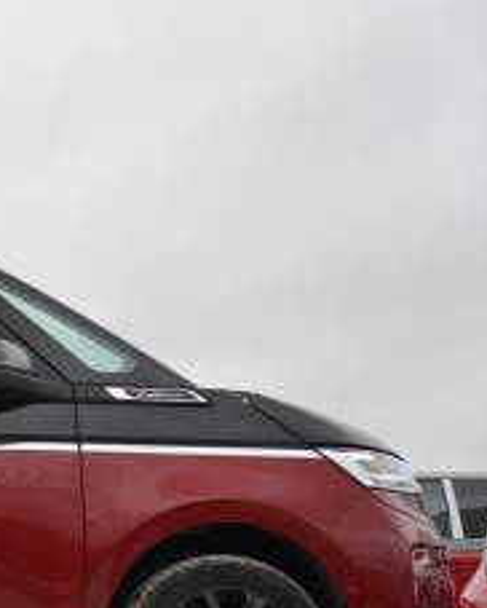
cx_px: -316
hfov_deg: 12.9
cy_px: 458
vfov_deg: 17.2
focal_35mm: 111
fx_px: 1997
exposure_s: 1/60
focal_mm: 28
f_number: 4.5
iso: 125
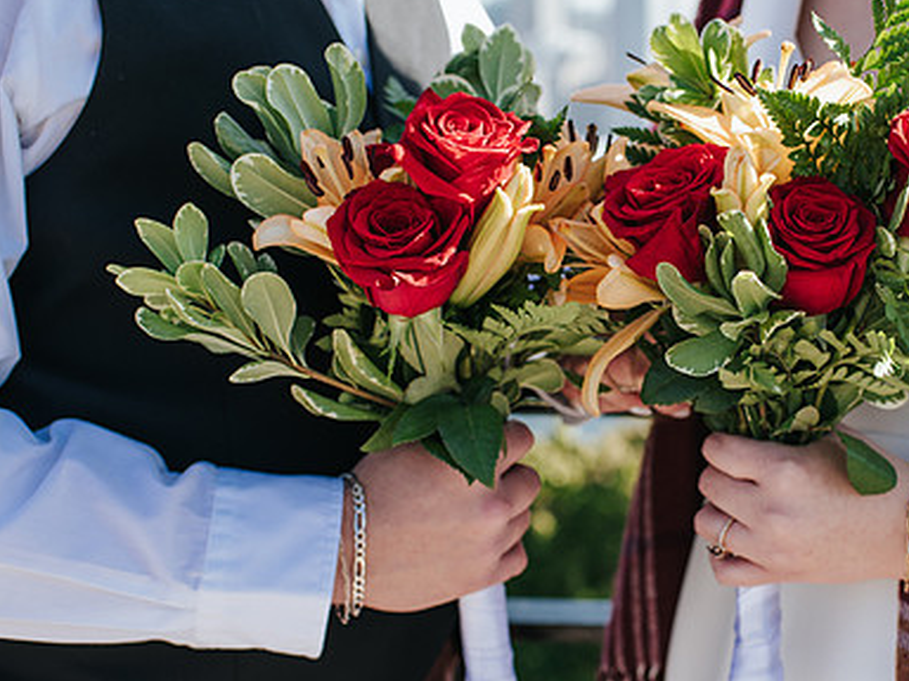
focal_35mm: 57
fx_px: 1497
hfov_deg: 33.4
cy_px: 414
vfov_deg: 25.6
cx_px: 632
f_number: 3.2
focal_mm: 35
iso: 320
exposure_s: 1/1000
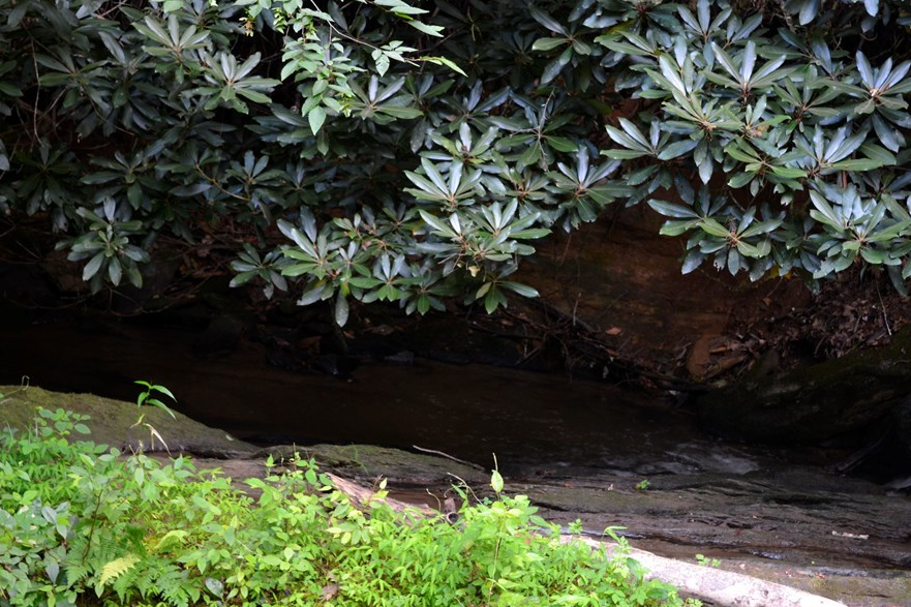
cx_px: 538
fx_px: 1872
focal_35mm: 74
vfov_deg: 18.4
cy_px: 301
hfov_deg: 27.3
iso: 400
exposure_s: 1/30
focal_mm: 40
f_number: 5.3
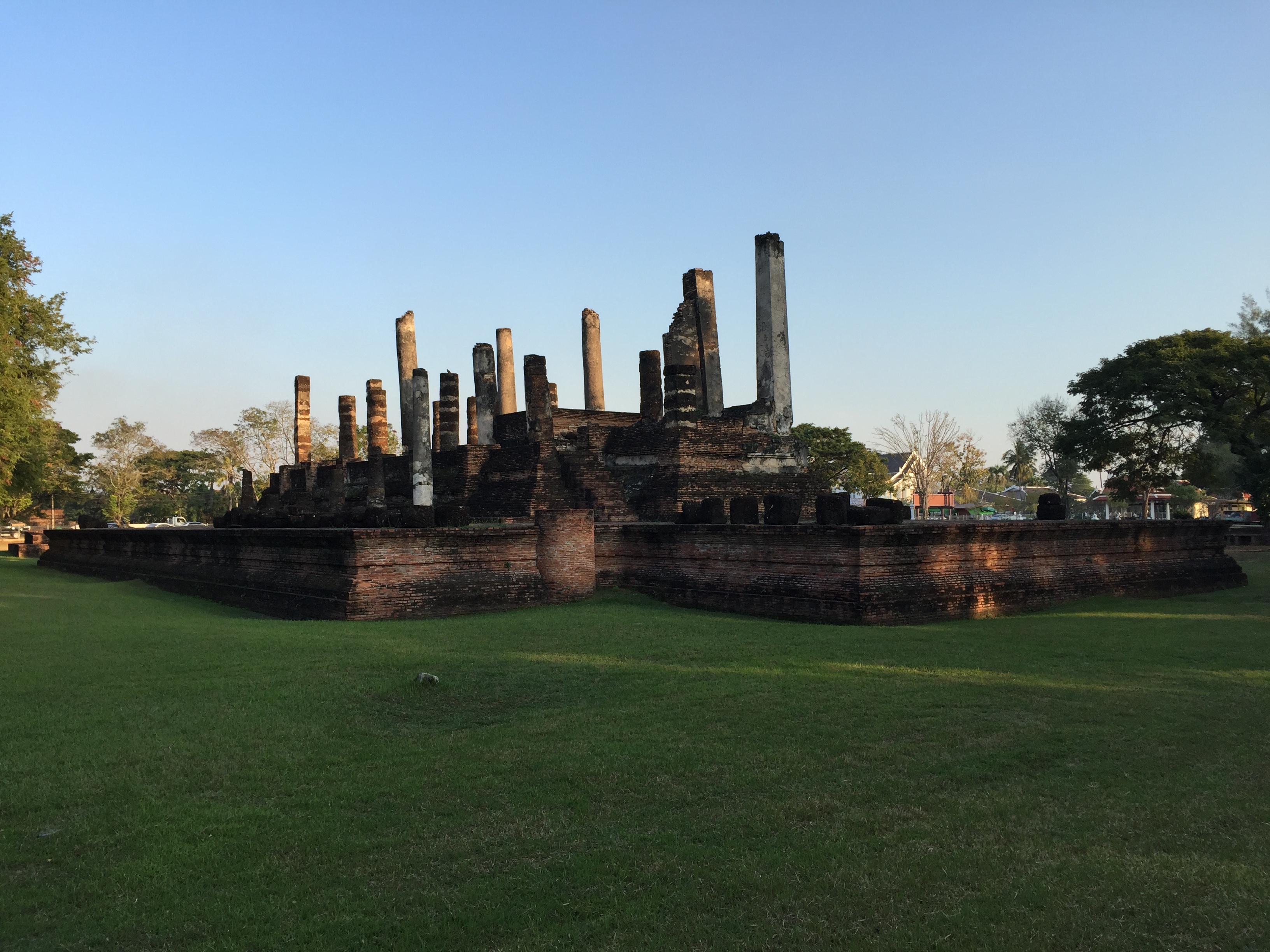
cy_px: 476
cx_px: 635
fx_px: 1064
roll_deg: +0.0
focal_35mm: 29
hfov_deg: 61.7
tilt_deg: +2.5
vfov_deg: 48.2
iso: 32
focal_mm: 4.15
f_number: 2.2
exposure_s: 1/573
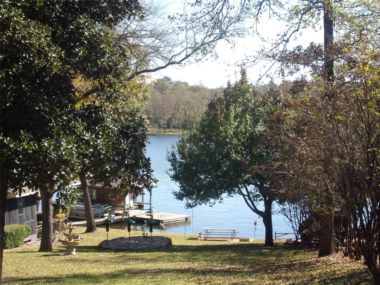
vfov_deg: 22.9
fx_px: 703
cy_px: 142
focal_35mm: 64
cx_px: 190
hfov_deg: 30.3
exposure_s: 1/210
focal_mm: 11.5
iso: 80
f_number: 4.5
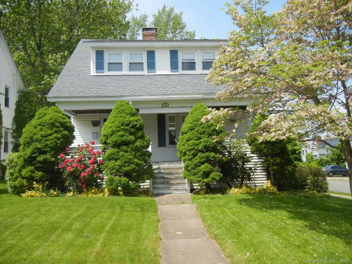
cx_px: 176
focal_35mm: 30
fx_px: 305
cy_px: 132
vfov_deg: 46.8
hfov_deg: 60.0
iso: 230
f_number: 7
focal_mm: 5.4
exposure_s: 1/326
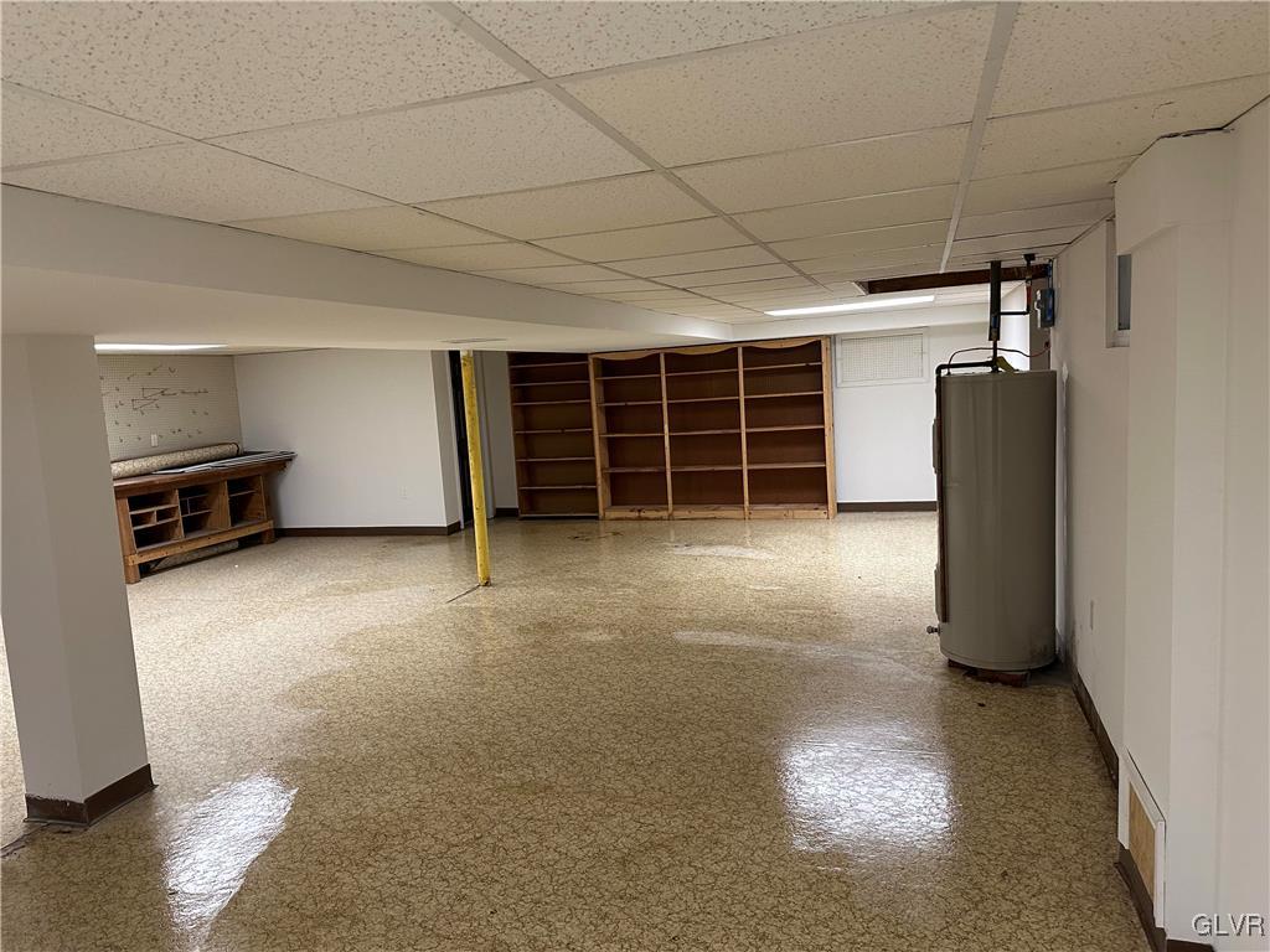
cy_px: 476
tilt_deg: -10.1
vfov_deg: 56.8
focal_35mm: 24
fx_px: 881
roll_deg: +2.5
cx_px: 635
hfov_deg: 71.6
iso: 250
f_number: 1.78
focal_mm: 6.86
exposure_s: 1/60
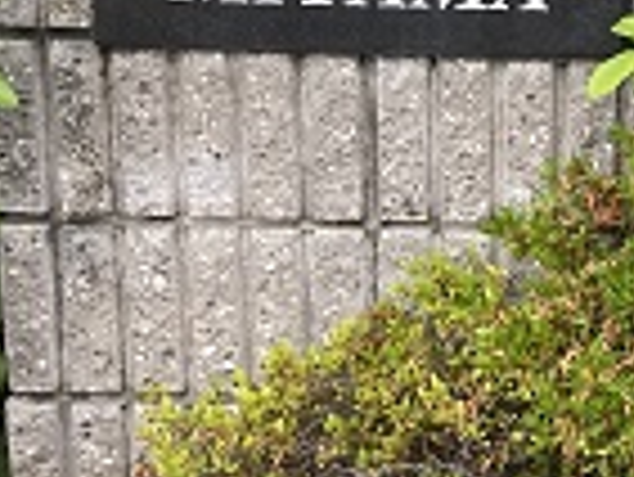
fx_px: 1906
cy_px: -63
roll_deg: -3.0
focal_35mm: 104
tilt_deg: -12.3
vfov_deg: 13.9
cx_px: 1027
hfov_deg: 16.7
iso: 25
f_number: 1.8
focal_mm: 3.99
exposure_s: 1/122
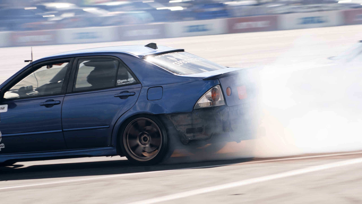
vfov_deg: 3.9
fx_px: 3016
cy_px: 102
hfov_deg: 6.9
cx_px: 181
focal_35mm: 314
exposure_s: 1/125
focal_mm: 200
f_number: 10
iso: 100
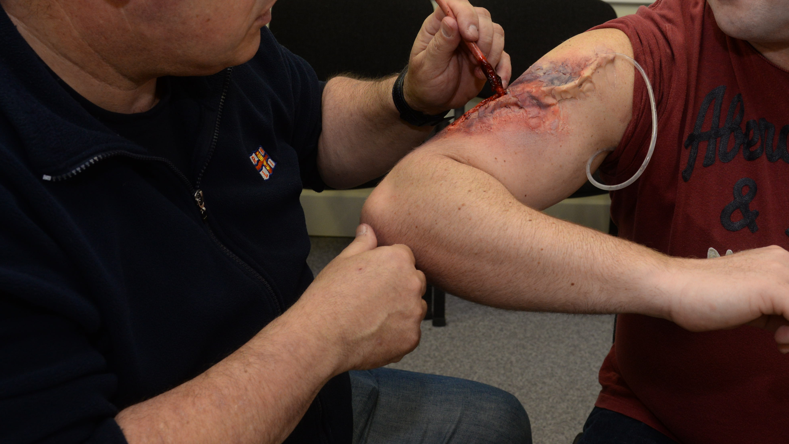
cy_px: 106
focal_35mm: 48
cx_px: 498
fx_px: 1004
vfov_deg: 24.6
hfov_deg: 42.5
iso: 800
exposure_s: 1/60
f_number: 6.3
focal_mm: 30
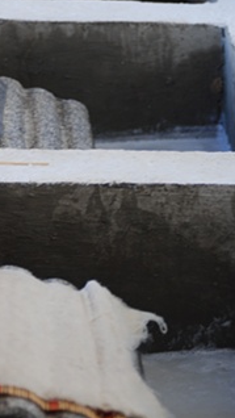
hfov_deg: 7.7
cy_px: 130
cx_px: 28
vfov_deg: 13.7
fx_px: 1738
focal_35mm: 157
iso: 400
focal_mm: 66
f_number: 4.5
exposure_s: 1/60
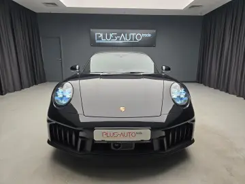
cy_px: 92
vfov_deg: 58.9
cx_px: 122
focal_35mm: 23
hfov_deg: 73.9
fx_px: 163
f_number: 1.7
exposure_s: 1/54
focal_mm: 6.3
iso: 25
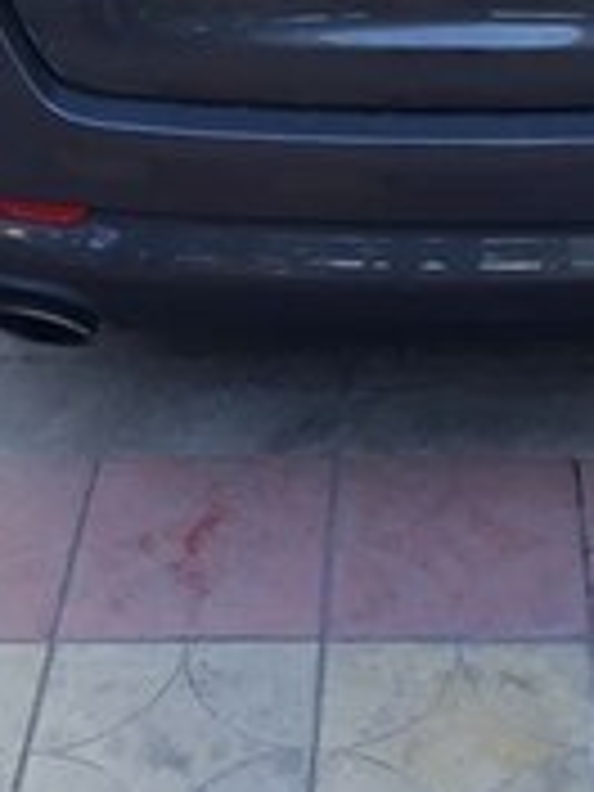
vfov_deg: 23.5
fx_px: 1739
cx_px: 400
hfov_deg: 19.3
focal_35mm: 76
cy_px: -158
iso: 40
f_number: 1.7
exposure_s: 1/101
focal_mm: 3.71
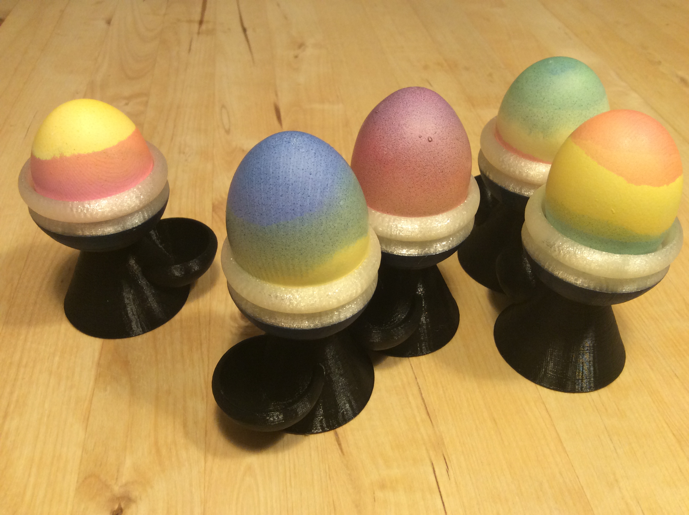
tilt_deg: -40.6
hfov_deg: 56.9
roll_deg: -1.4
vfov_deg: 44.1
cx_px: 344
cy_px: 258
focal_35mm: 32
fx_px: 636
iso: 80
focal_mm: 3.3
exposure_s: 1/25
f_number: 2.4
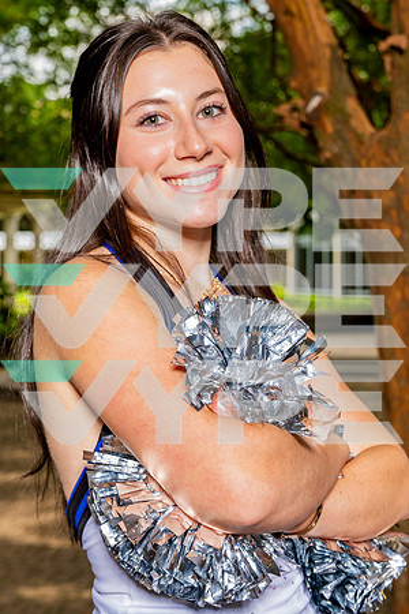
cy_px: 304
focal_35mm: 73
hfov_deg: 18.6
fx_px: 1248
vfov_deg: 27.6
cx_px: 184
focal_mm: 45
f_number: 5.6
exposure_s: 1/250
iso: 200
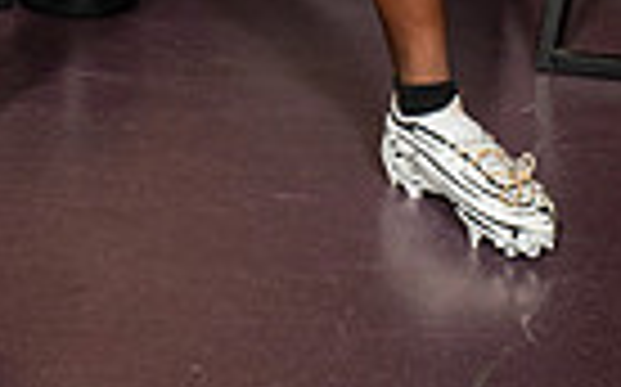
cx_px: 238
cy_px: -544
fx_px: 2469
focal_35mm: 146
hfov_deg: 14.3
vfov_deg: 8.2
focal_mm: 44
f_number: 7.1
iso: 800
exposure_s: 1/250
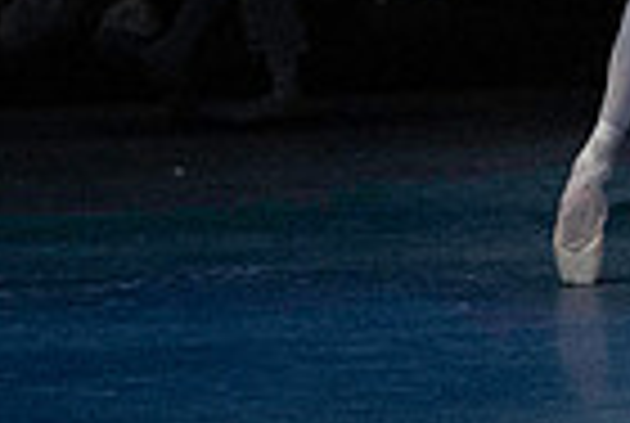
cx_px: 940
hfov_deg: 2.5
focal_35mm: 827
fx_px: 14503
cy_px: -385
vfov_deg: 1.7
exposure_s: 1/400
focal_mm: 200
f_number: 5
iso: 25600
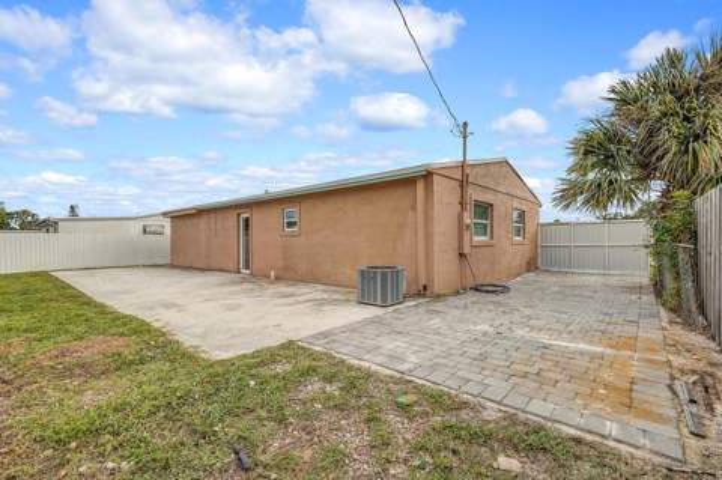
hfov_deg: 96.8
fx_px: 321
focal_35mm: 16
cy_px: 240
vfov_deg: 73.6
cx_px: 361
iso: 320
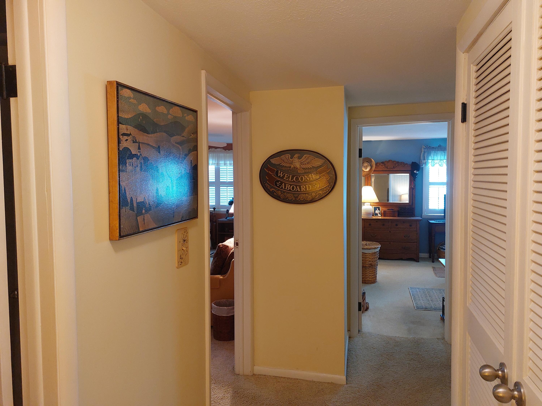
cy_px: 203
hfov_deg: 71.6
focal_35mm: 24
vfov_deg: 56.8
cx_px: 271
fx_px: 376
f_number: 1.8
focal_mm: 5.23
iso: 400
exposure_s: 1/60
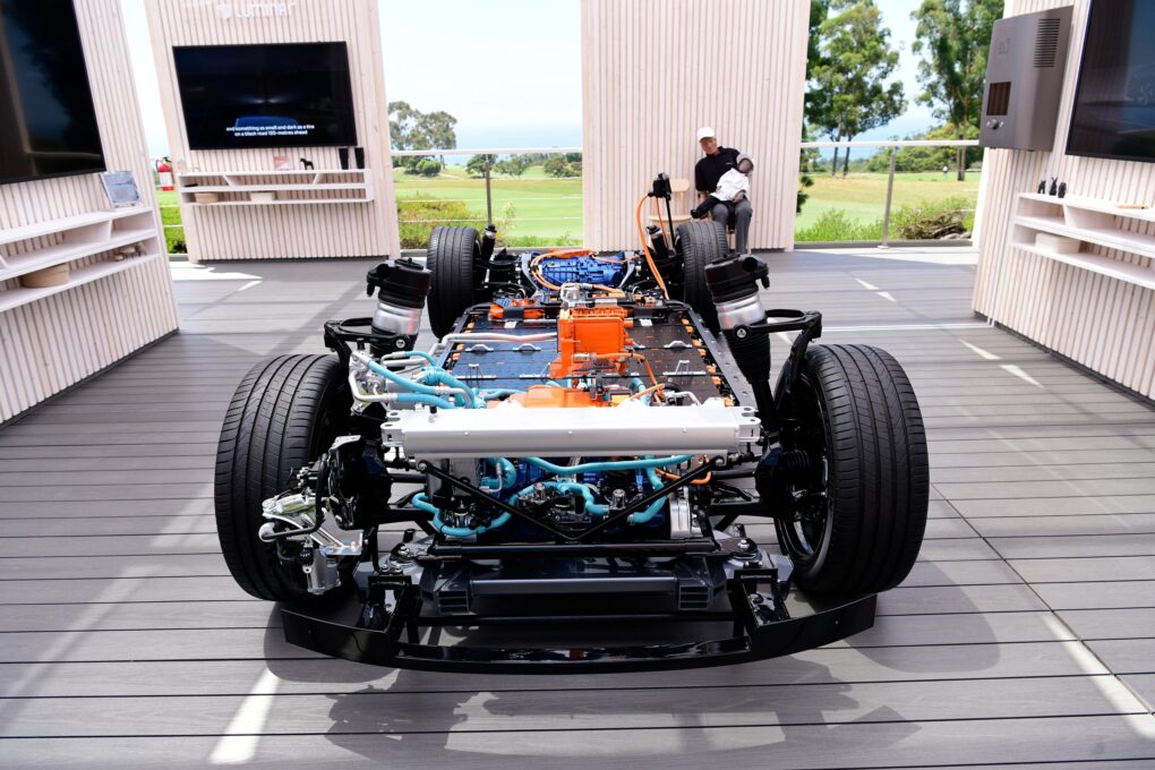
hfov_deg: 73.7
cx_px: 578
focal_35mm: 24
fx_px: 770
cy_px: 385
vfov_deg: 53.1
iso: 800
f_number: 5.6
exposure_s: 1/1600
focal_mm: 24
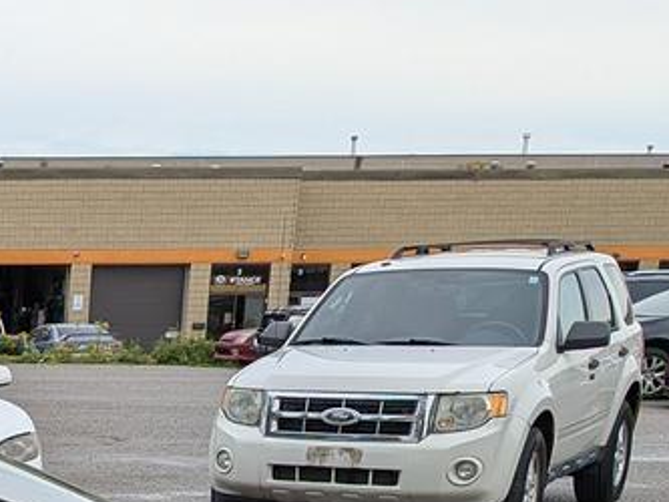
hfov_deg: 18.7
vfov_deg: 14.7
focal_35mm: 92
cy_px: 803
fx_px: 1779
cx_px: -343
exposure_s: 1/1155
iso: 51
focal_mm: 6.81
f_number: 1.85
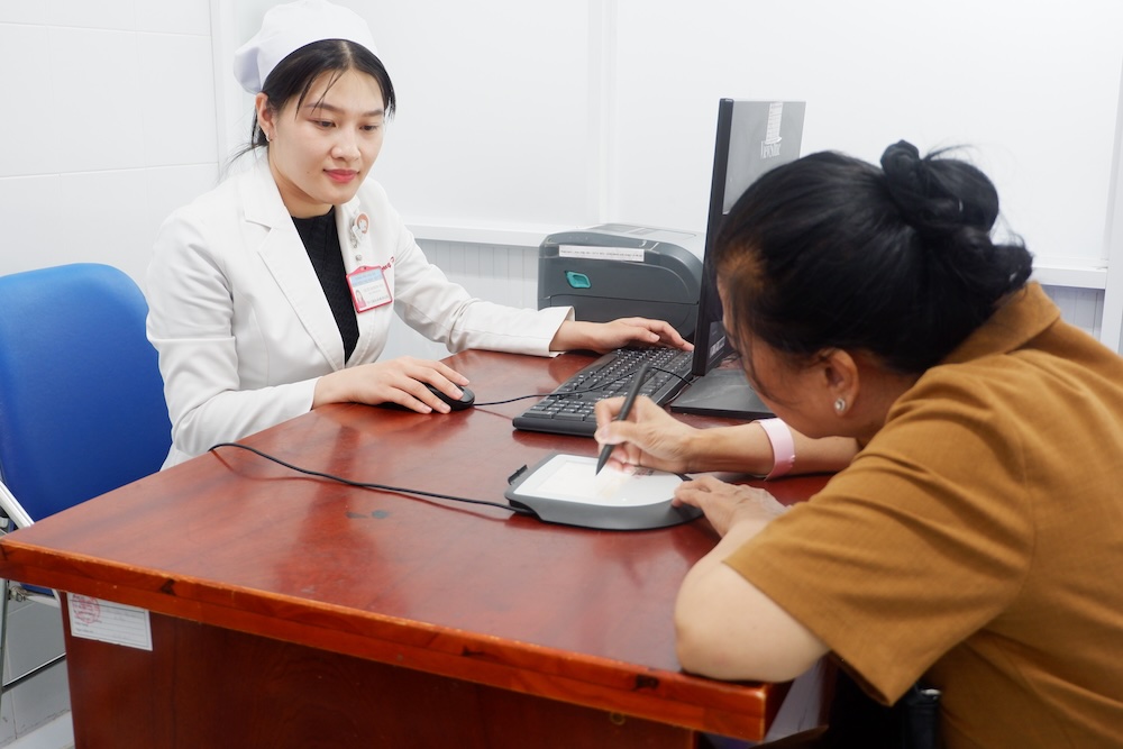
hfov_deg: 53.1
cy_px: 374
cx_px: 562
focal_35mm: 36
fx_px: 1123
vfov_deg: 36.9
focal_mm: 24.3
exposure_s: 1/15
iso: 800
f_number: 4.2
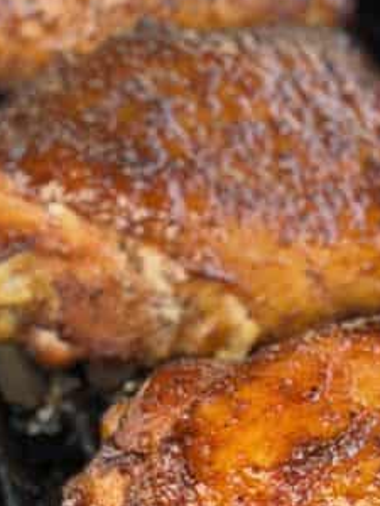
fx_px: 2400
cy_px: 297
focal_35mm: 164
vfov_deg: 12.0
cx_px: 360
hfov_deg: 9.0
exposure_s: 1/121
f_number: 1.78
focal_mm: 6.76
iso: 50
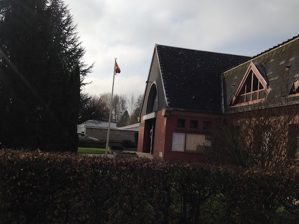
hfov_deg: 55.3
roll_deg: -5.8
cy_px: 112
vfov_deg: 43.0
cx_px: 150
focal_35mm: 33
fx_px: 285
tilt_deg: +5.0
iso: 50
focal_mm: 4.12
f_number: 2.4
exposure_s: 1/2710
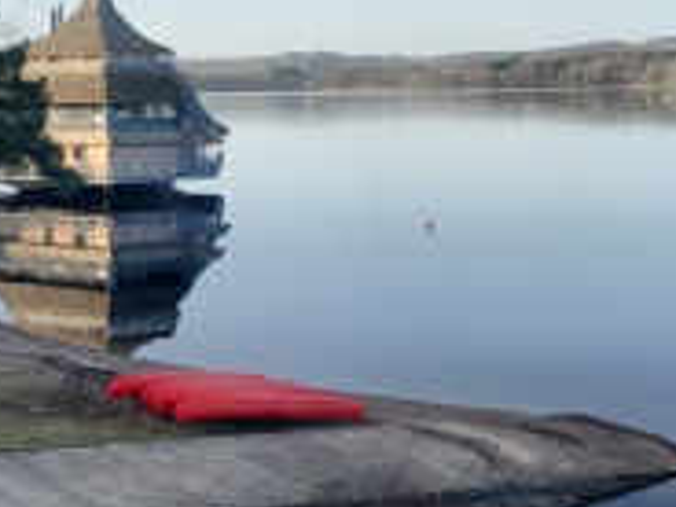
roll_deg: +1.4
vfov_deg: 23.1
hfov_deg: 29.6
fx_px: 1230
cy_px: 132
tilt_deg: -3.6
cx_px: 88
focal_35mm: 63
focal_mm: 4.15
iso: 25
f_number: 2.2
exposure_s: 1/950
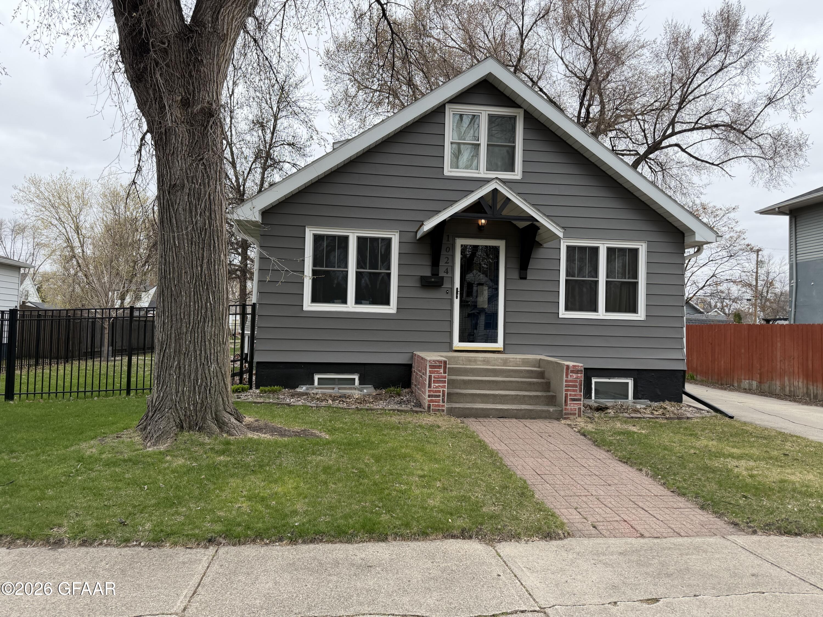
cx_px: 412
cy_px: 308
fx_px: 571
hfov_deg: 71.6
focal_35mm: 24
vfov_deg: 56.8
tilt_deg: +1.8
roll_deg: -0.7
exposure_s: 1/1493
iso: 100
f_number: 1.78
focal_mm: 6.76
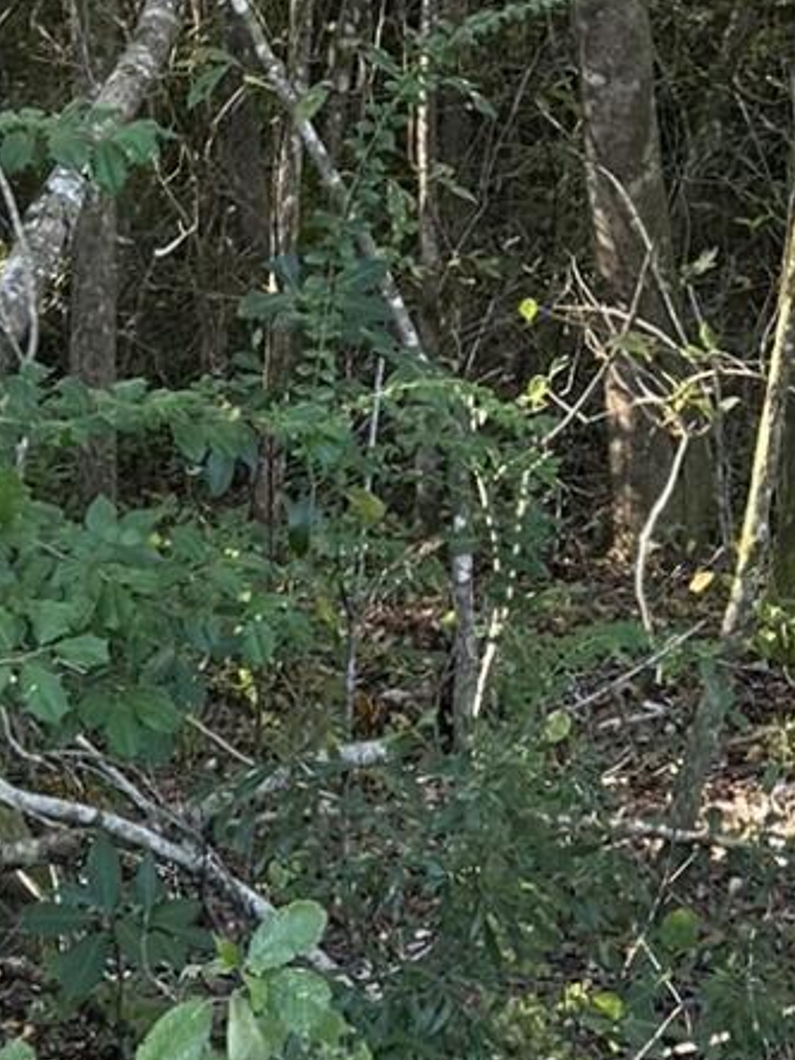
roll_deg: +1.4
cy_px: -222
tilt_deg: +3.5
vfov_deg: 17.3
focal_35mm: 108
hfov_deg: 13.7
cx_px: 475
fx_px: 3307
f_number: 1.78
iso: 80
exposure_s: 1/121
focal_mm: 6.86
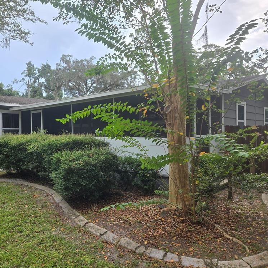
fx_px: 245
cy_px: 137
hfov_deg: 56.5
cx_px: 98
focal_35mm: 28
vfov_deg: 57.3
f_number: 1.8
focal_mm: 5.4
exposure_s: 1/378
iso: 25
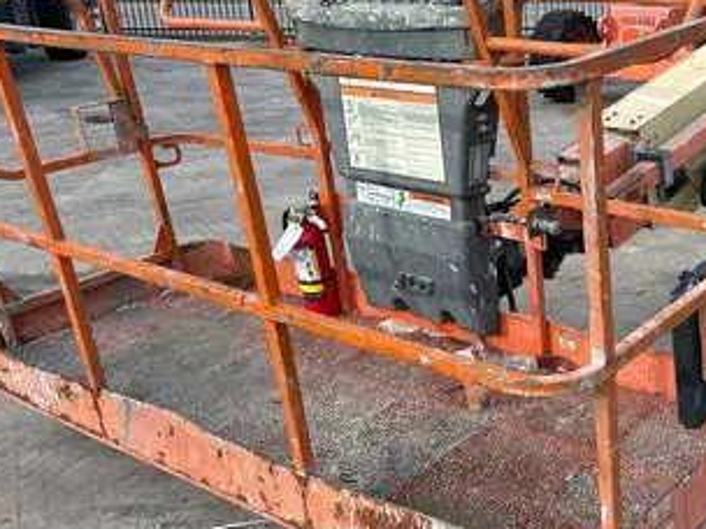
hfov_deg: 37.9
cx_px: 625
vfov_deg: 30.8
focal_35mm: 47
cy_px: 324
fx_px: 959
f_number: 1.6
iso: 50
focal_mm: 5.96
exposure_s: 1/468
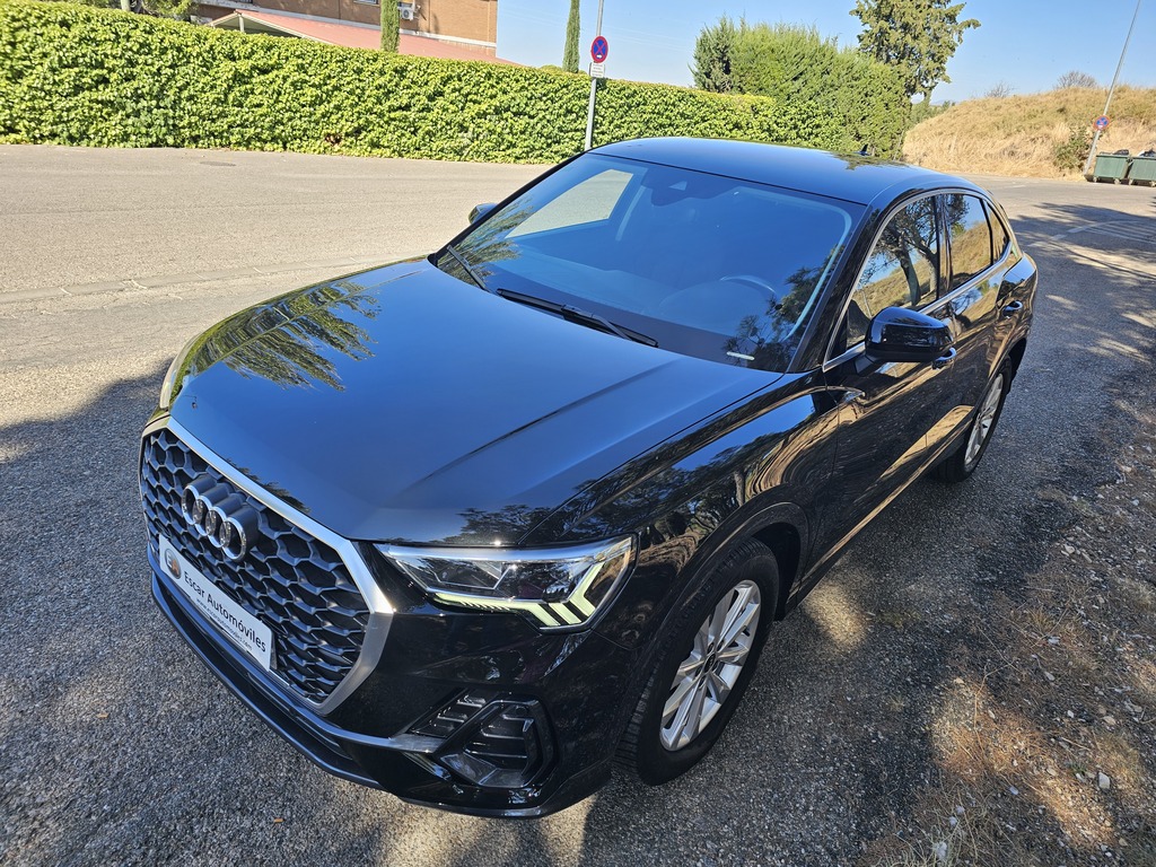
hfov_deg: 73.9
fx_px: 768
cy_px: 434
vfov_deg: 58.9
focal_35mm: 23
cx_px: 578
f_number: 1.7
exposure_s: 1/180
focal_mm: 6.3
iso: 12
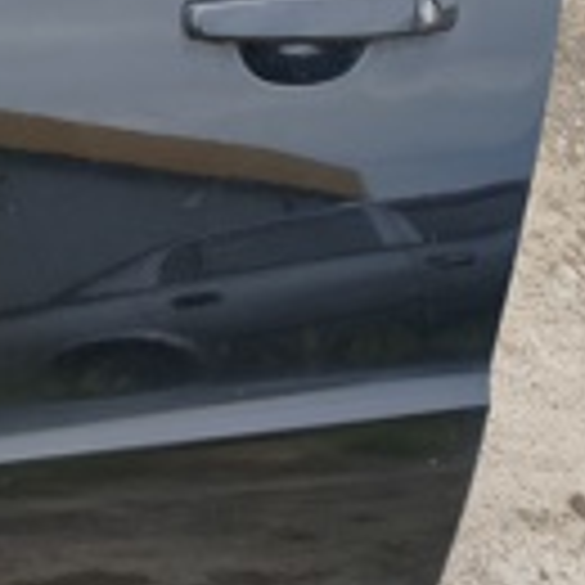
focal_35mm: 113
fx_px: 2161
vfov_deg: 15.2
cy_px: 36
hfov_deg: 14.9
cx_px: -117
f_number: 1.5
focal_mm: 4.94
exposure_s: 1/1877
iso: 80
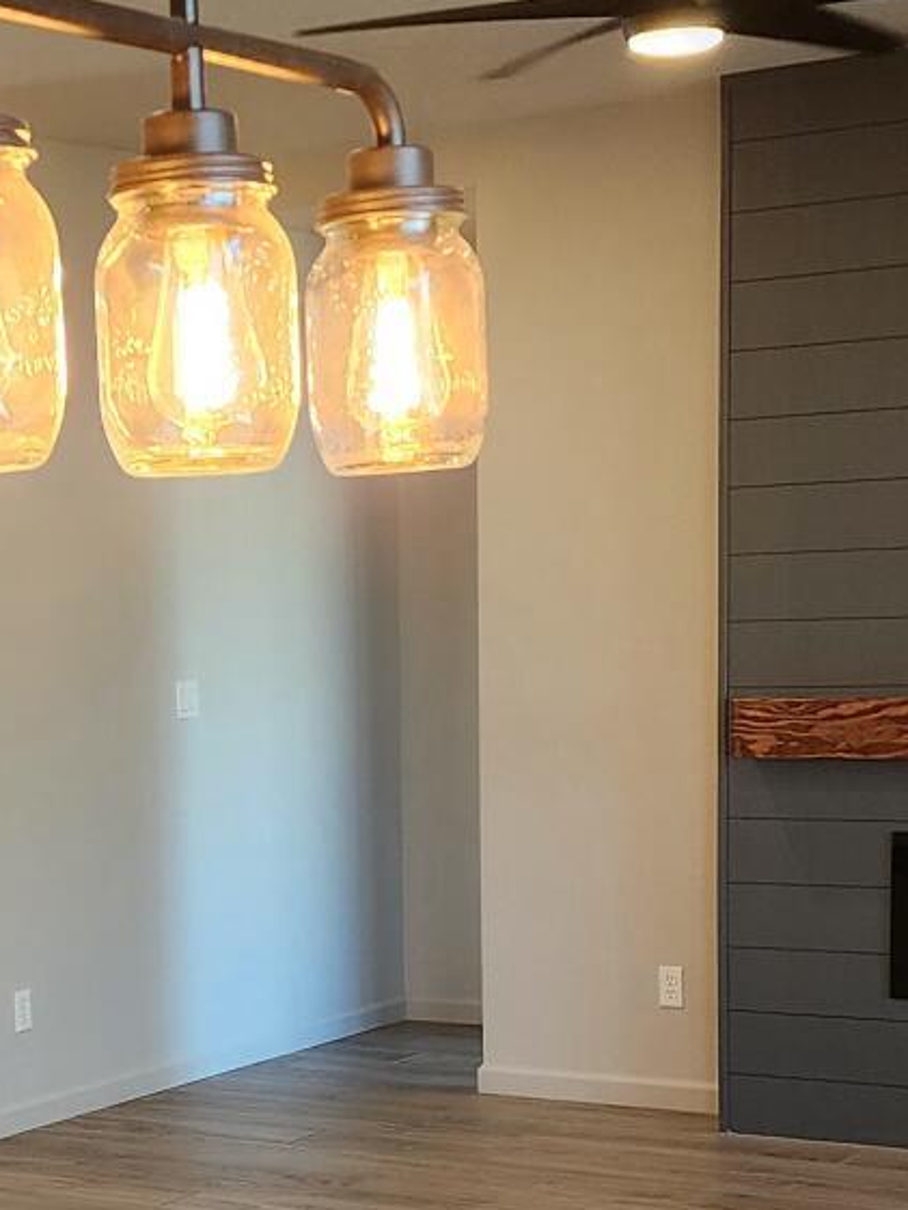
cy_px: 1033
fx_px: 2867
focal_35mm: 82
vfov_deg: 23.3
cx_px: 11
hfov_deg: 17.6
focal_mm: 6.4
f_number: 1.8
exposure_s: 1/120
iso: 160
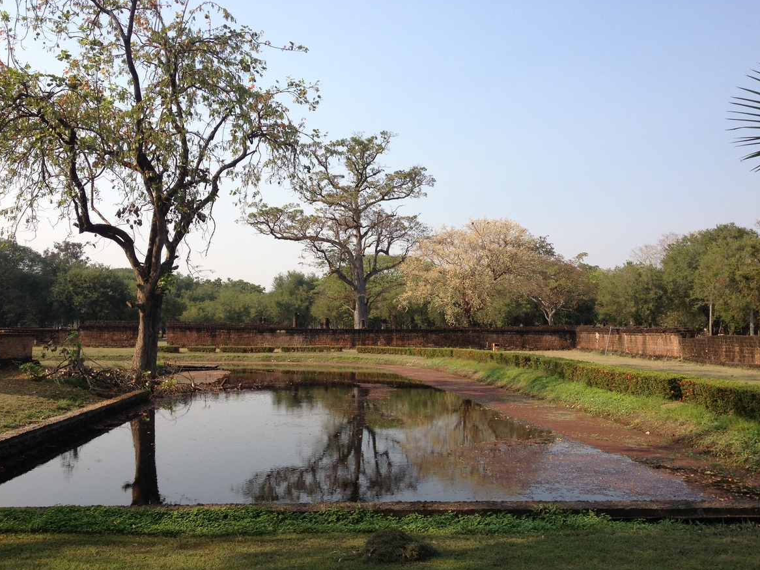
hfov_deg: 51.4
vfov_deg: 39.7
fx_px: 790
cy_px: 287
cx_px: 386
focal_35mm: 36
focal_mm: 4.28
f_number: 2.4
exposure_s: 1/920
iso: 50
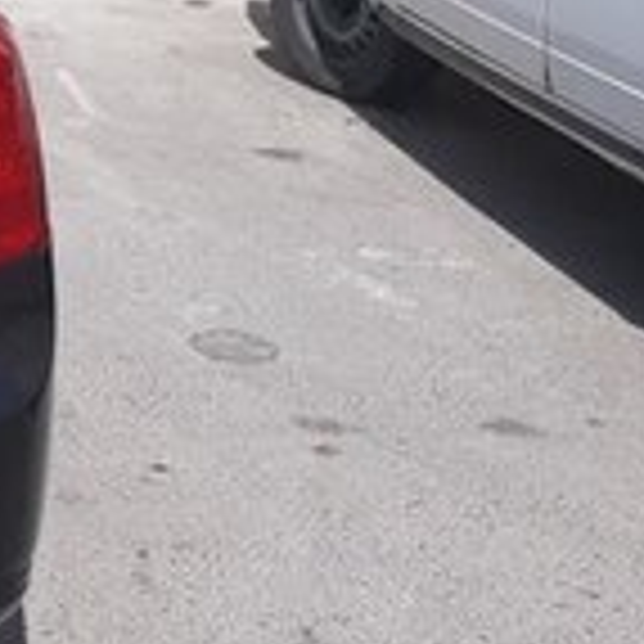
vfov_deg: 15.6
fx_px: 2315
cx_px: -581
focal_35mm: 110
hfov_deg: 13.8
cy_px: 29
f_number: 1.9
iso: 40
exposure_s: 1/1553
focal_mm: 3.6
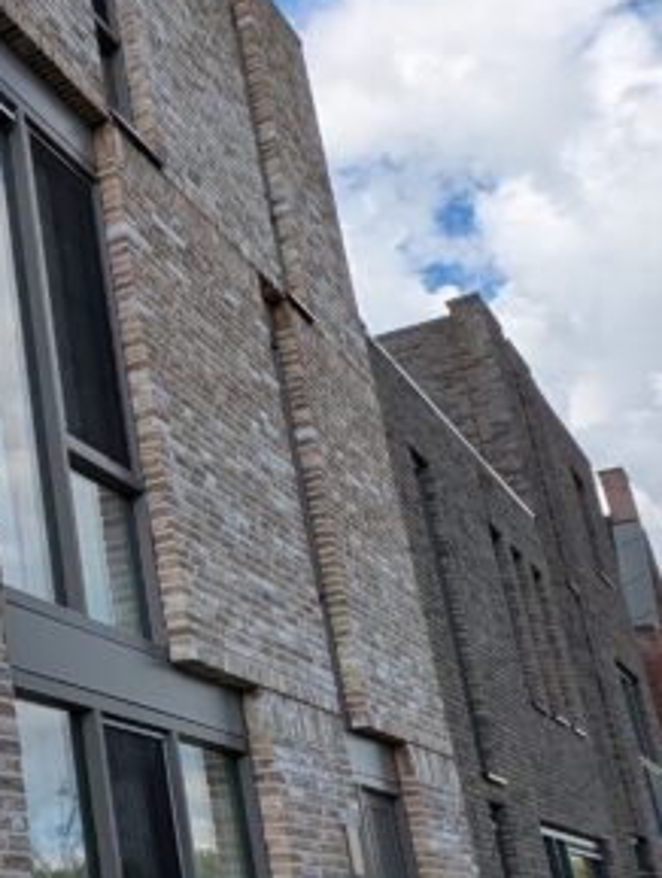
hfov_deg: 22.5
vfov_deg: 41.0
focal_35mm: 46
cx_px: -451
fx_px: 1169
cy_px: 516
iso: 47
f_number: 2.2
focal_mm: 1.95
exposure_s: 1/1546
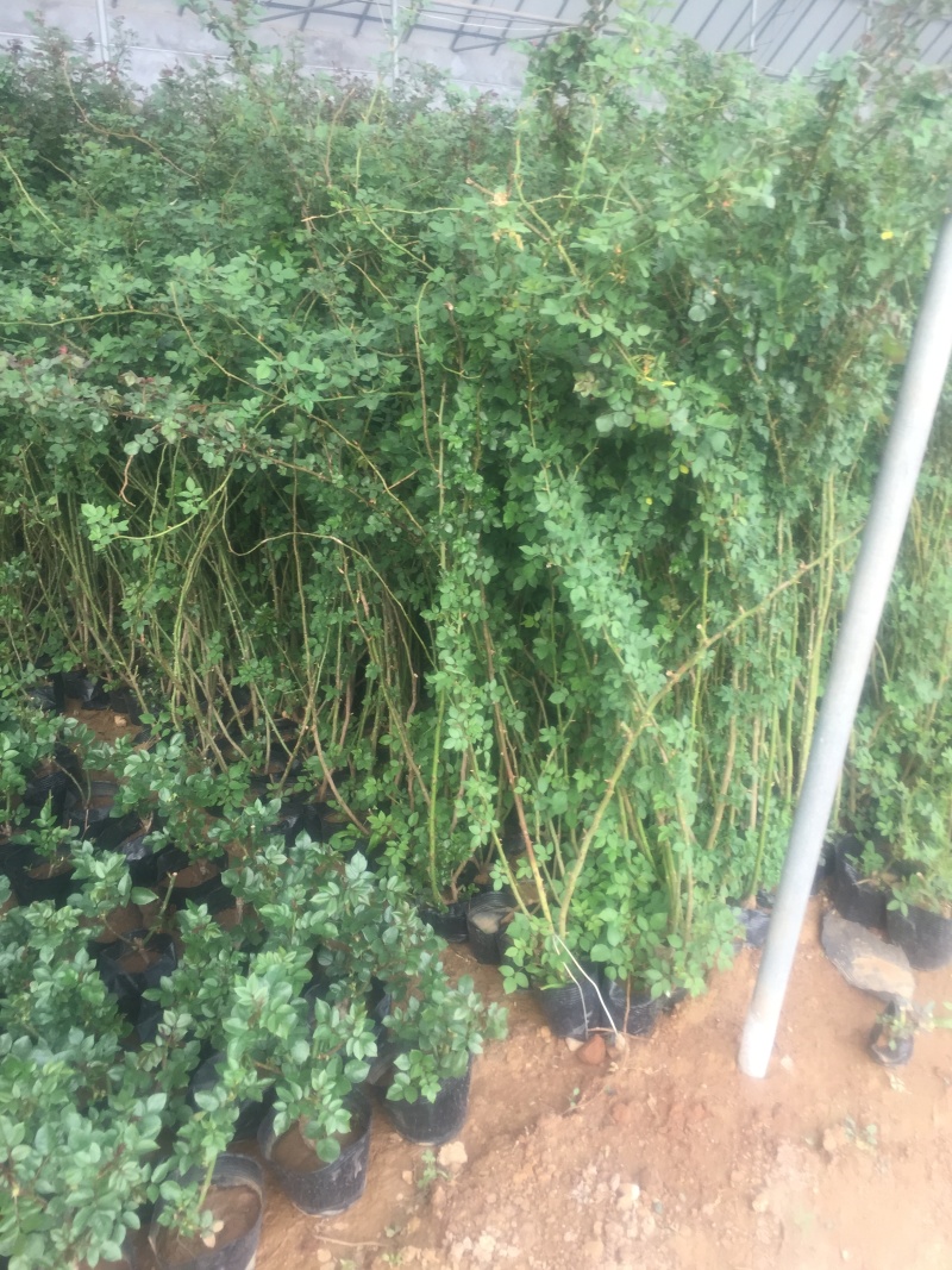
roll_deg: +0.9
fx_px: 1064
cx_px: 476
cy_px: 635
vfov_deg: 61.7
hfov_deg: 48.2
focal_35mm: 29
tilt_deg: -20.0
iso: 50
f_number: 2.2
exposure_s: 1/100
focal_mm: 4.15
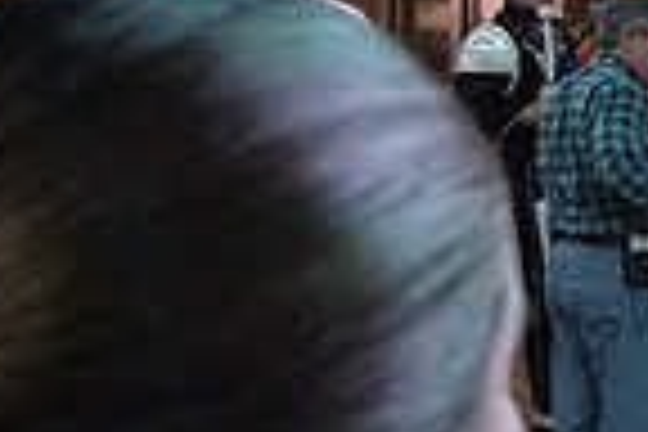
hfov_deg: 17.2
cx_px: 1166
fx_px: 1746
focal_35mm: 97
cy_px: 241
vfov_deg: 14.1
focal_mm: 24
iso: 12800
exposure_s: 1/1250
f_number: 5.6
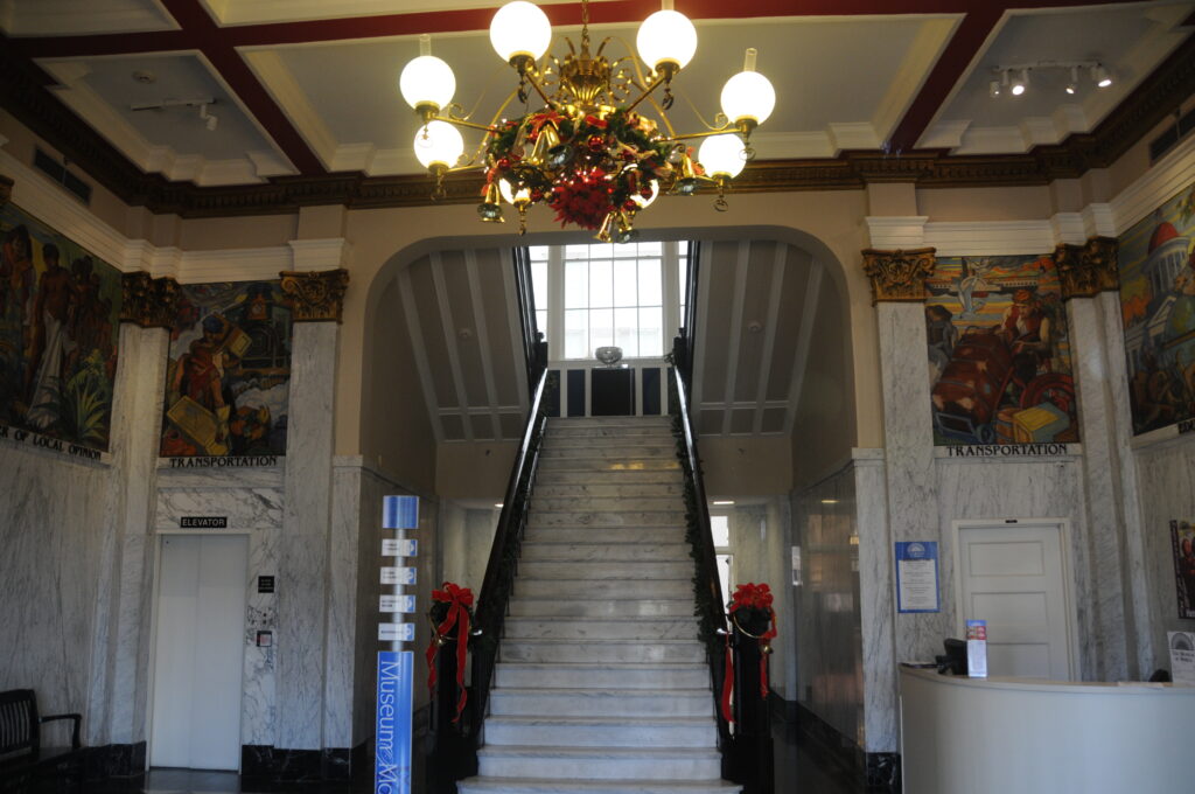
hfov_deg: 67.4
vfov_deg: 47.8
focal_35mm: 27
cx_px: 598
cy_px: 397
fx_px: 895
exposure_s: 1/50
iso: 500
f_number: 5
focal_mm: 18
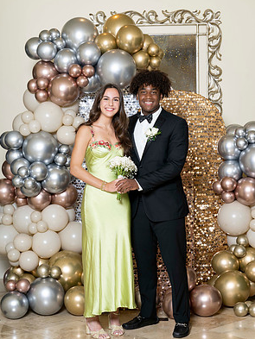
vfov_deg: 25.3
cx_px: 126
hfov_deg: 19.1
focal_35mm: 77
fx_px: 756
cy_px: 185
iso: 250
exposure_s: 1/200
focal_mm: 70
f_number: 5.6
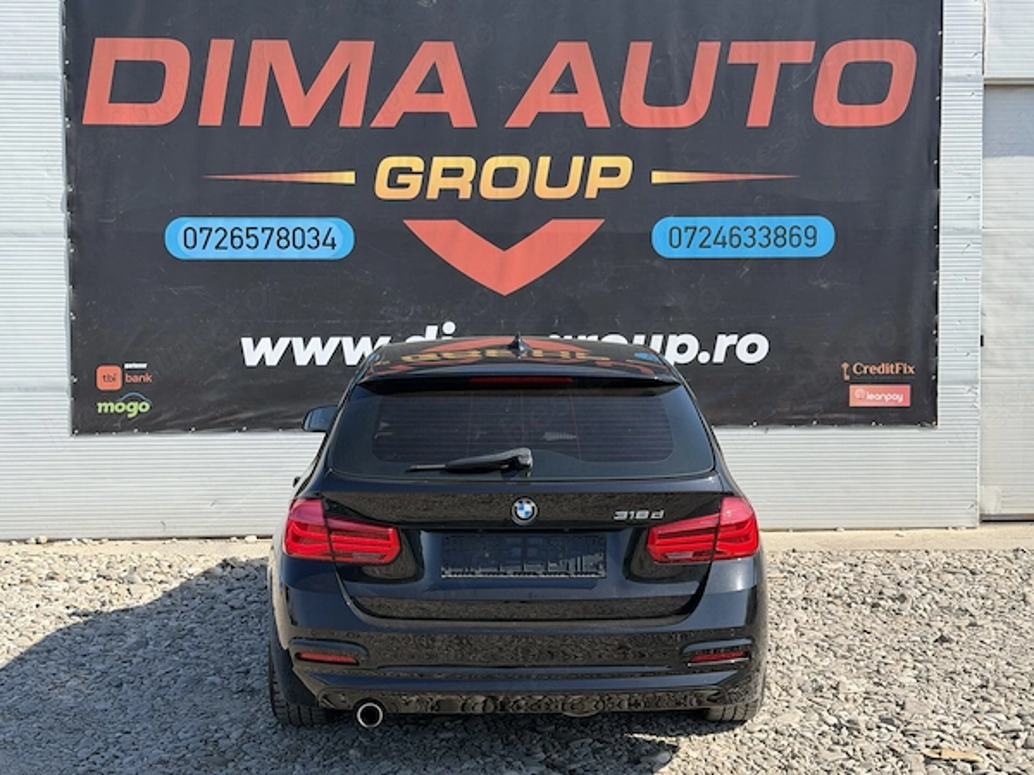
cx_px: 517
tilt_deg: -2.8
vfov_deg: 30.3
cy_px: 388
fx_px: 1434
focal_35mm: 48
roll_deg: +0.7
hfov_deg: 39.7
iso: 80
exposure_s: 1/2494
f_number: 1.78
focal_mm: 6.76
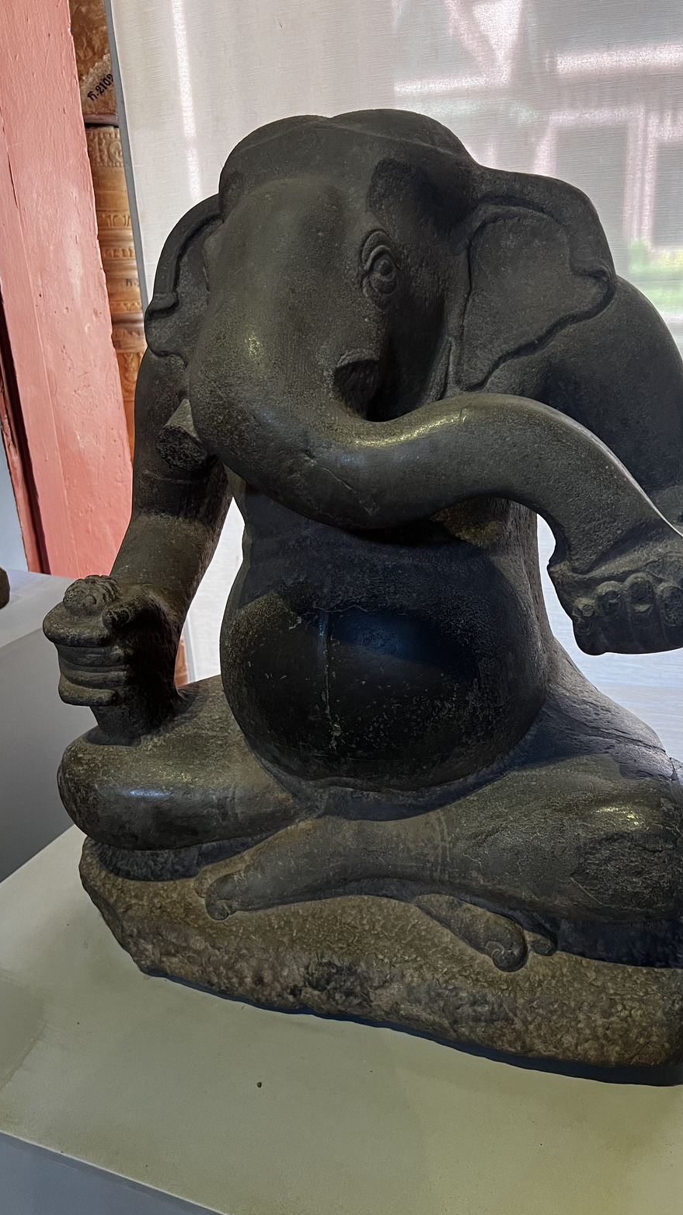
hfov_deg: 39.9
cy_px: 621
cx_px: 422
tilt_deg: -21.8
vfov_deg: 66.1
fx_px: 934
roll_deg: +1.2
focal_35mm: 29
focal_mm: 5.7
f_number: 1.5
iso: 125
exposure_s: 1/70
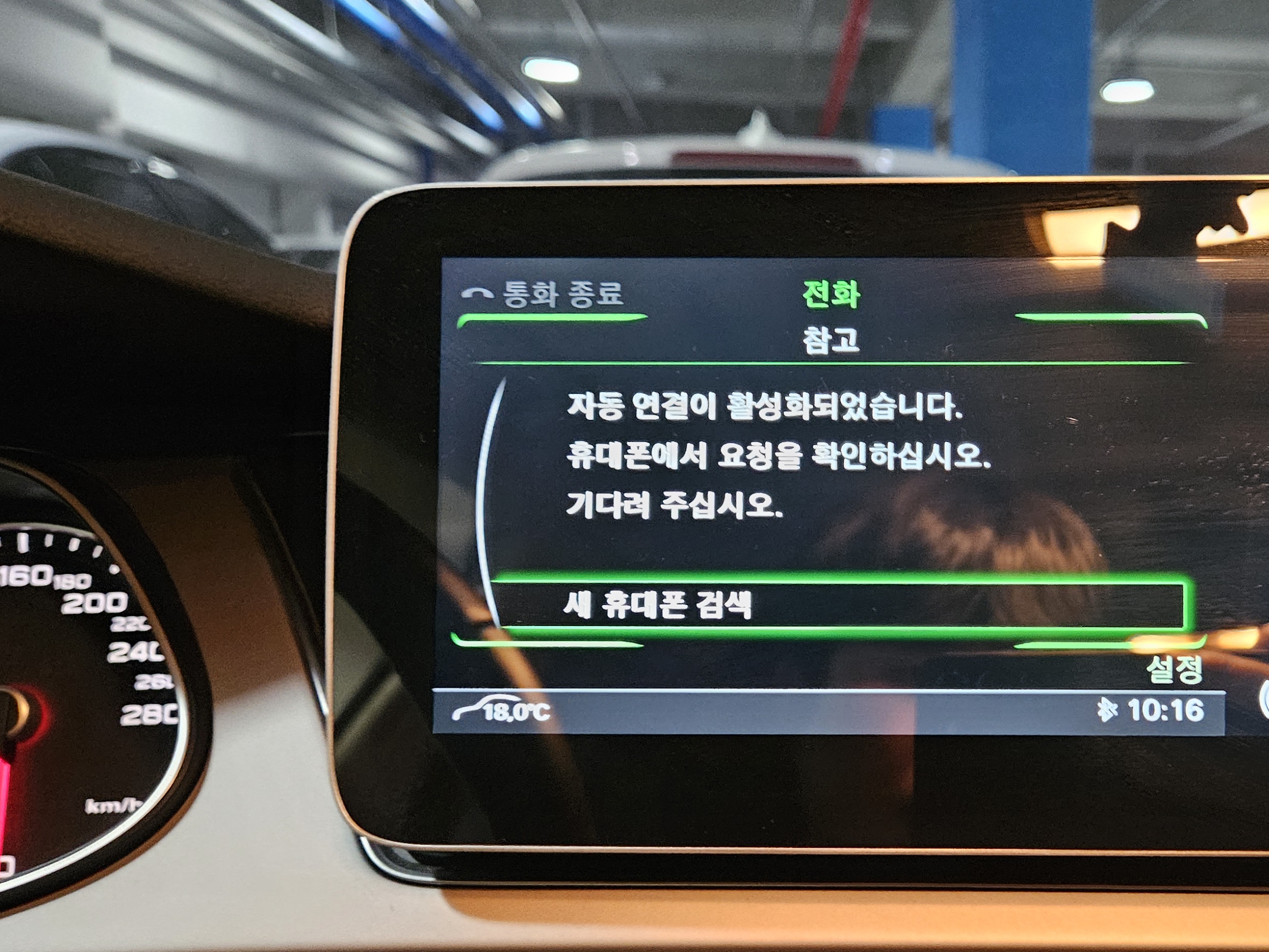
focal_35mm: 38
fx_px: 1393
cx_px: 976
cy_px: 603
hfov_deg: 46.9
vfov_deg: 37.5
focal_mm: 5.4
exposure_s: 1/24
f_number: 1.8
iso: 500
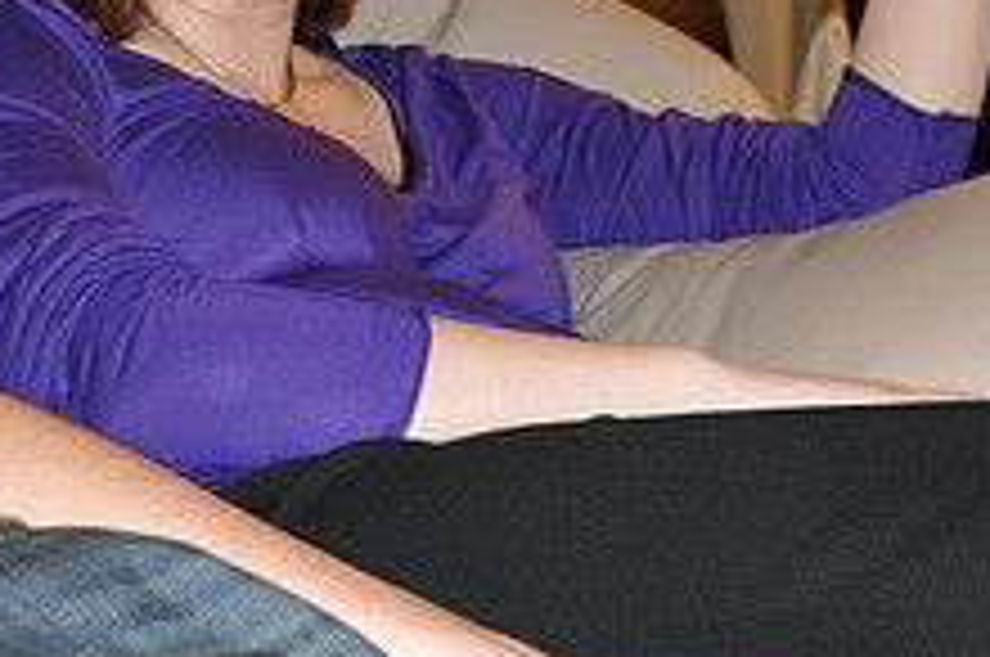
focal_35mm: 103
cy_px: 56
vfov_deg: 13.1
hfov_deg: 19.8
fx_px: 2828
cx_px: 297
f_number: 4.2
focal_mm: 26
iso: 800
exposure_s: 1/60
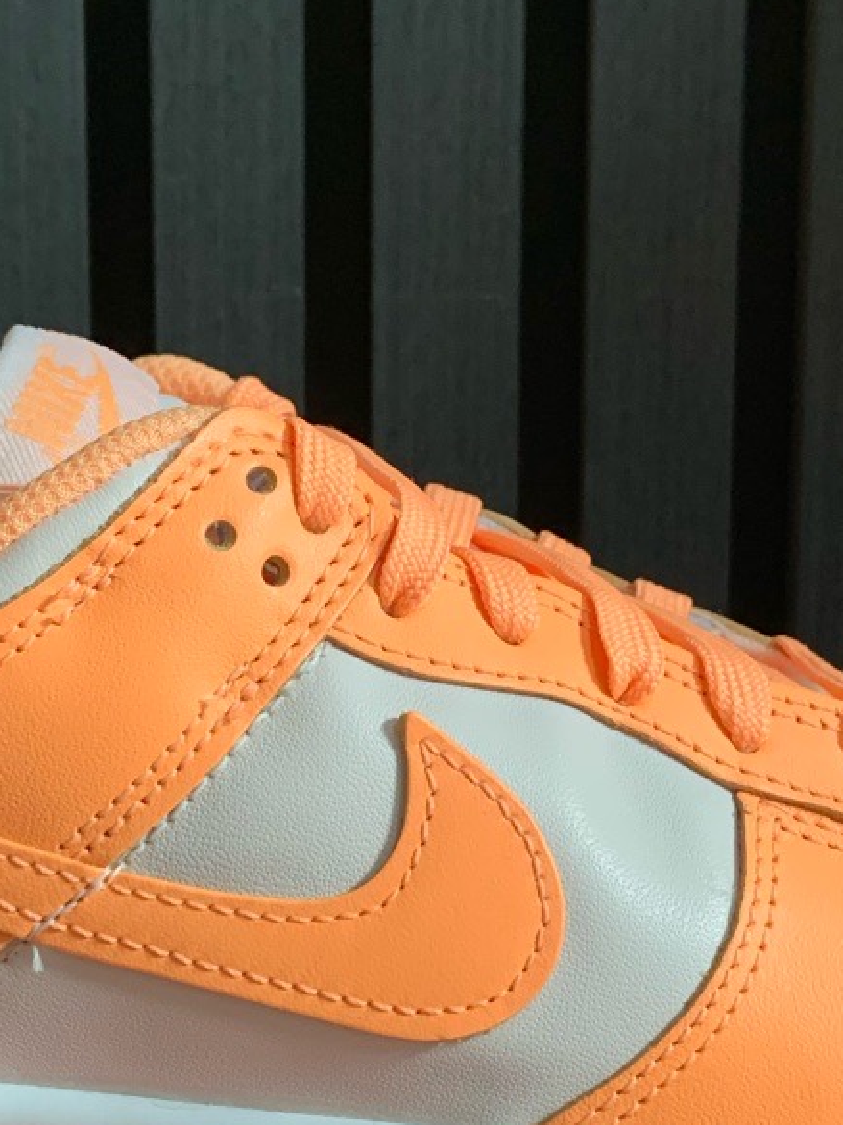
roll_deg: -0.1
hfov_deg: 20.7
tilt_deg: -9.6
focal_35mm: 71
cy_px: 632
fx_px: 2307
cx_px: 373
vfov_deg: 27.4
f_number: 1.8
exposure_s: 1/60
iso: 125
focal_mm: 4.25
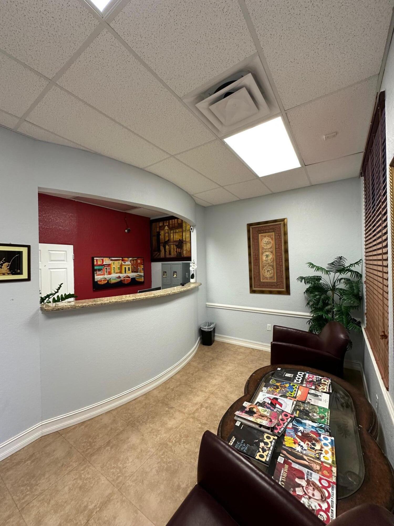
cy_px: 263
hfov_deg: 85.7
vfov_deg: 102.1
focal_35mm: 14
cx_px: 197
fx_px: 212
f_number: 2.2
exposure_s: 1/120
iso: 200
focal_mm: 2.22
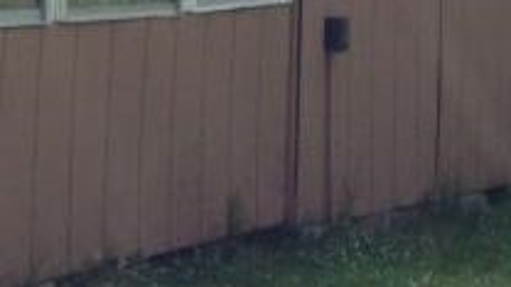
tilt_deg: +1.6
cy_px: -235
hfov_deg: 12.0
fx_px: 2398
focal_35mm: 177
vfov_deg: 6.7
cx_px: -59
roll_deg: -2.8
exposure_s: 1/471
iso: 50
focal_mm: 4.12
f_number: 2.4
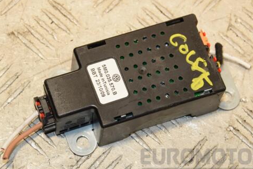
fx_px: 988
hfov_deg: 14.6
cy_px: 86
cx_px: 131
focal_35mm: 141
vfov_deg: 9.8
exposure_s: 1/200
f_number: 8
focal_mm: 75
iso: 800
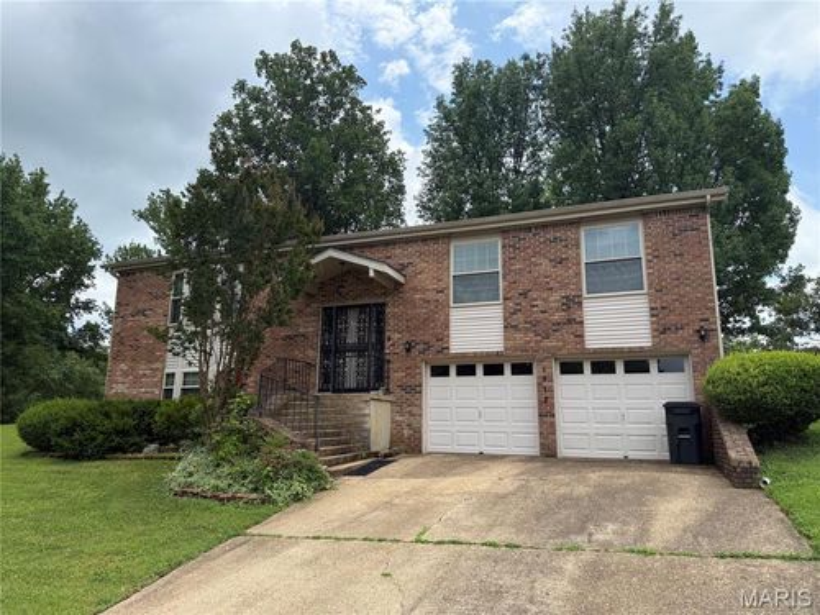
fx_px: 569
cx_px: 410
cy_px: 308
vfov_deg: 56.8
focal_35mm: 24
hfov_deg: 71.6
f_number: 1.78
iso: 100
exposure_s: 1/3584
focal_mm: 6.76
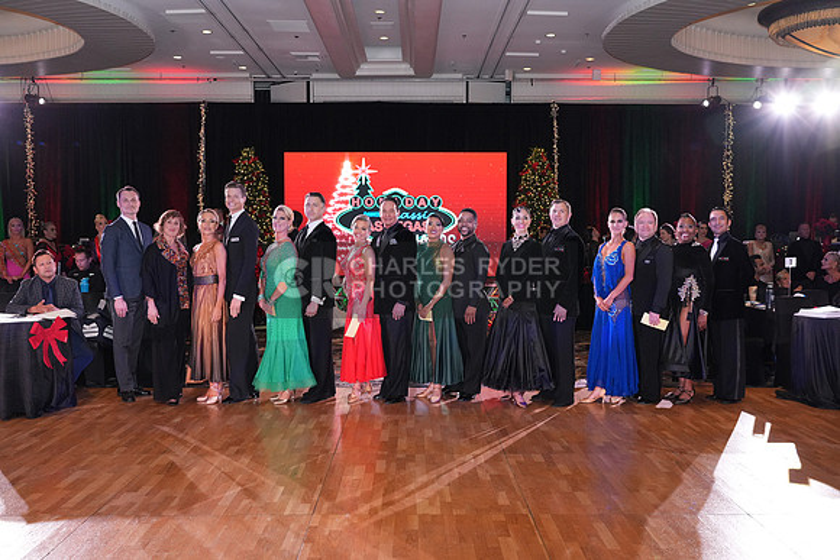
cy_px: 280
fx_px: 747
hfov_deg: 58.7
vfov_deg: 41.1
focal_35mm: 32
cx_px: 420
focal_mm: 32
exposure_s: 1/200
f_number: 4.5
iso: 2500
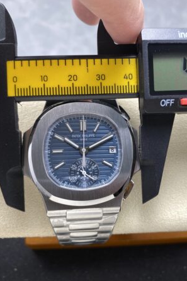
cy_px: 140
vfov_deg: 54.5
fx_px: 273
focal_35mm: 35
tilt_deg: -60.9
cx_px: 127
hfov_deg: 37.4
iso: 64
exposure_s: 1/100
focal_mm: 4.25
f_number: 1.8
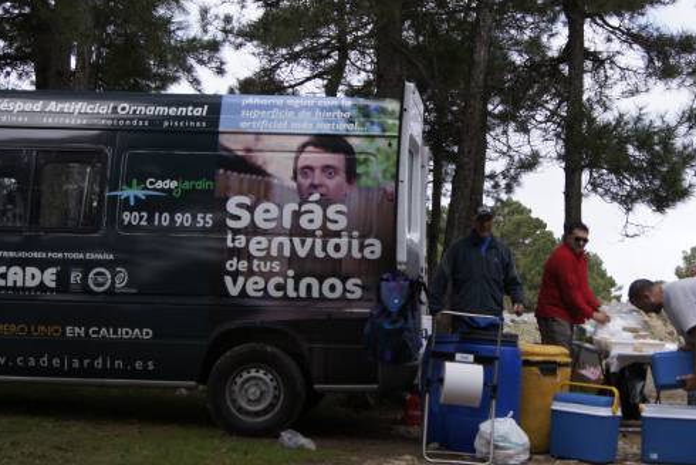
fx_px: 1006
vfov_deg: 26.0
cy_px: 207
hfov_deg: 37.8
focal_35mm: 52
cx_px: 460
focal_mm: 20
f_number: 5.6
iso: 800
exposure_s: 1/3200
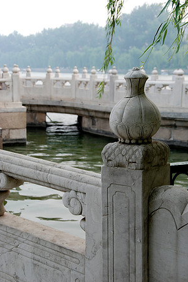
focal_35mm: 64
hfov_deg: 21.3
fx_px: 501
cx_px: 94
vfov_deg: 31.4
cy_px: 142
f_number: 6.3
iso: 250
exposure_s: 1/160
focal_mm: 42
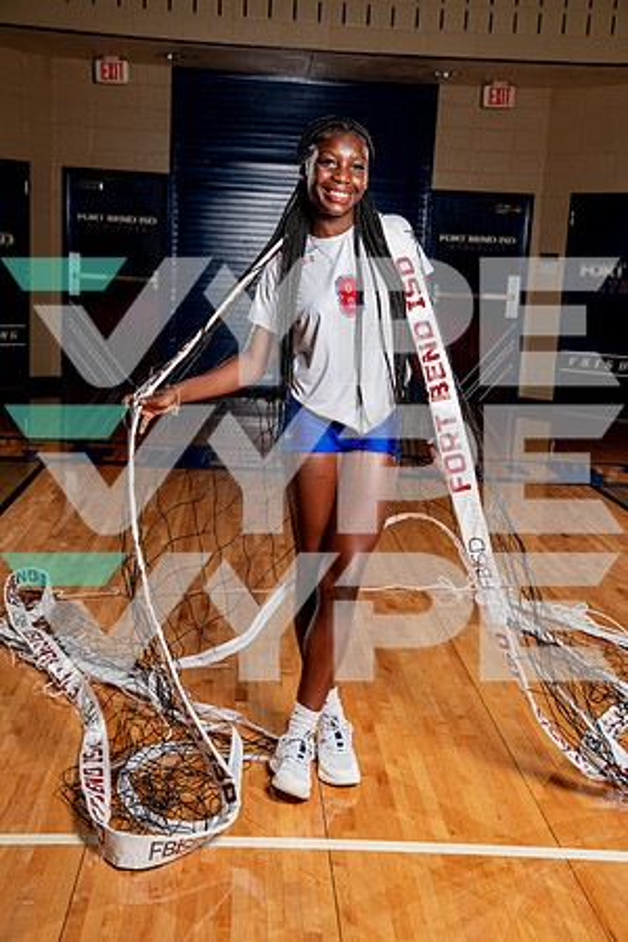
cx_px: 314
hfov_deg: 28.6
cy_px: 471
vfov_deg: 41.9
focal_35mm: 47
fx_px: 1230
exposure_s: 1/250
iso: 200
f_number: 5.6
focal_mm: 47
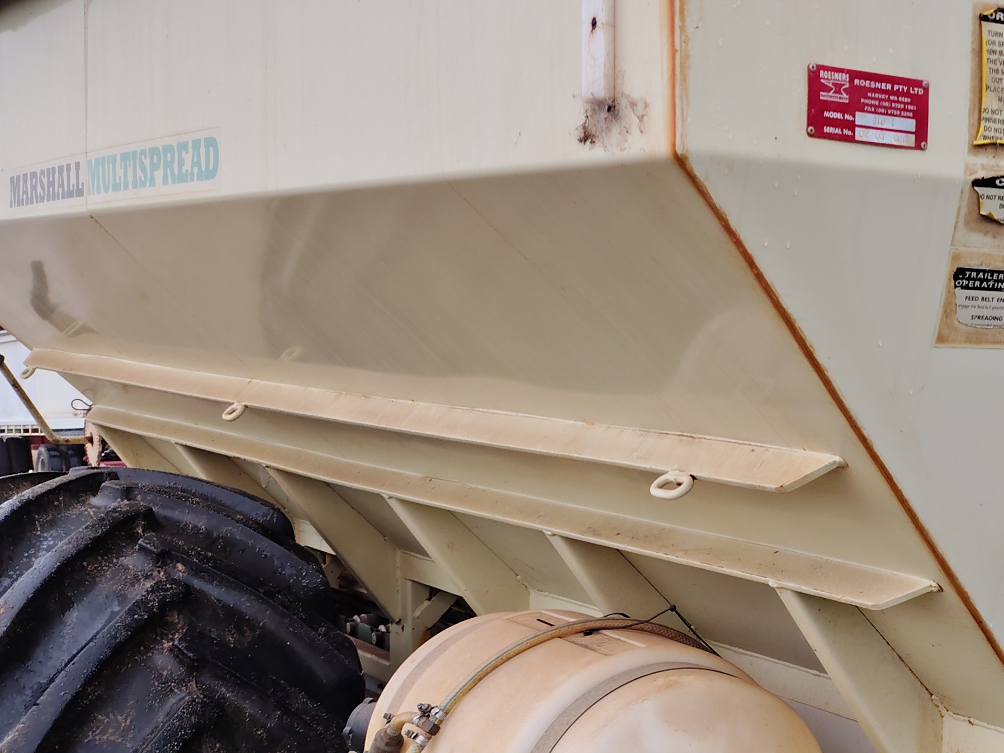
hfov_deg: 31.4
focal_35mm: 57
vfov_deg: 25.2
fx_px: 1653
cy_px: 599
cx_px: 988
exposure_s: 1/92.7
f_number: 1.7
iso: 184
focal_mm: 4.71
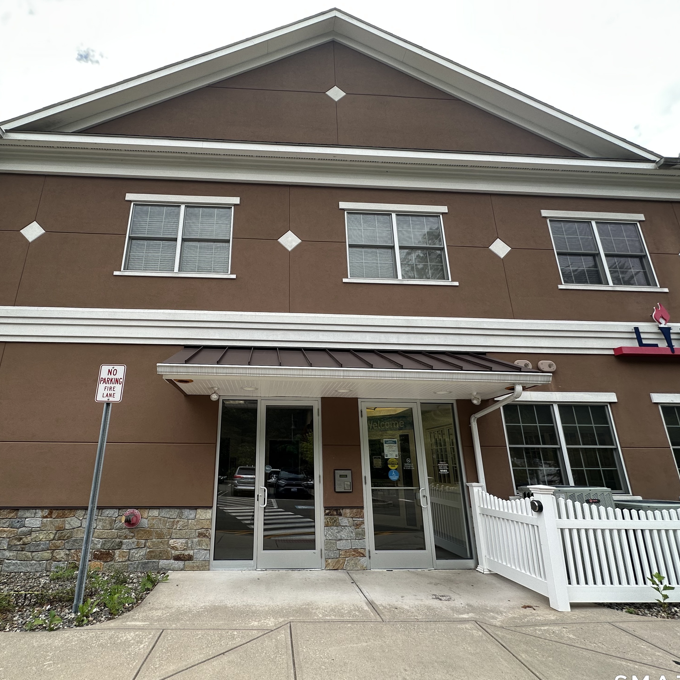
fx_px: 378
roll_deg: -1.0
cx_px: 286
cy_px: 349
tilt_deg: +18.6
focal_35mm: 17
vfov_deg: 83.9
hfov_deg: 83.3
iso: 40
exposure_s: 1/322
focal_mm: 2.22
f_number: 2.2
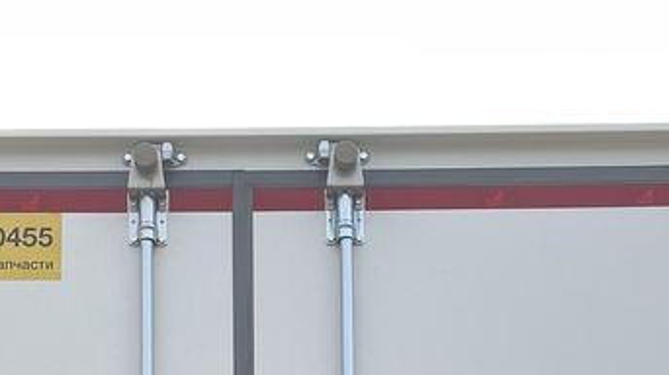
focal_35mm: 106
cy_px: 859
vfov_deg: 10.1
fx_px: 1879
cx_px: 264
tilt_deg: +5.3
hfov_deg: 20.2
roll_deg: -1.1
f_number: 1.6
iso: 50
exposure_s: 1/606
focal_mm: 4.2
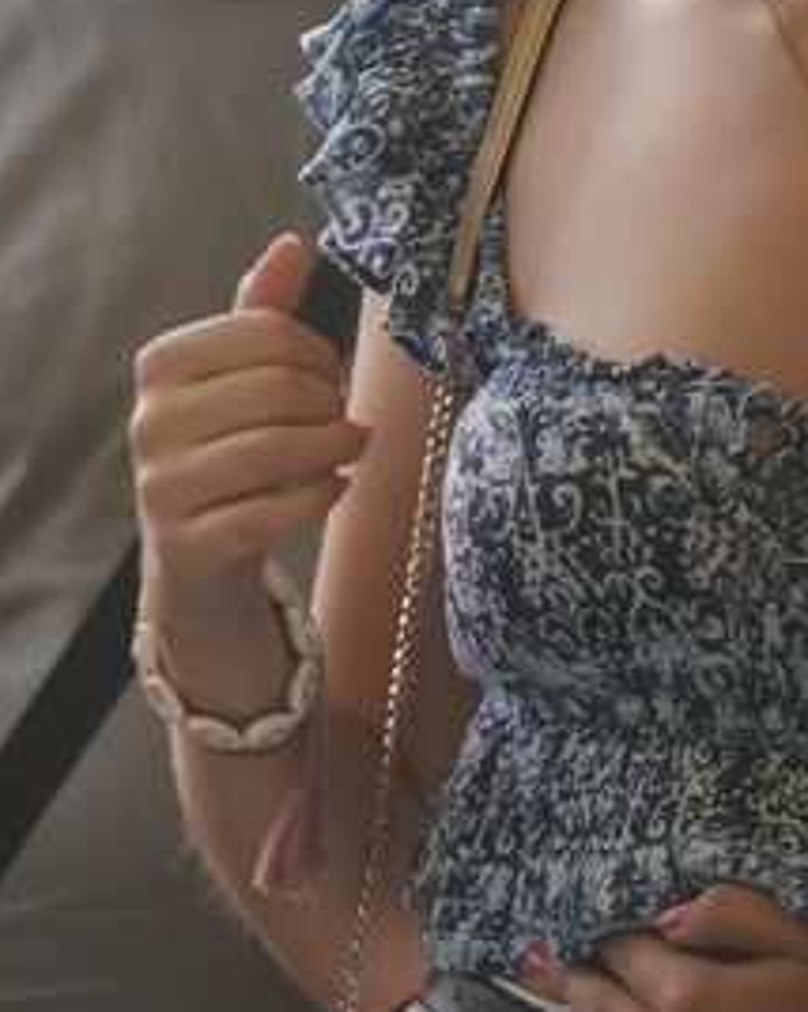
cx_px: 117
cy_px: -47
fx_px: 30614
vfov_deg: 1.9
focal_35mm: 1023
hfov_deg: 1.5
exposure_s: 1/200
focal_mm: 146
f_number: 4
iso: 320
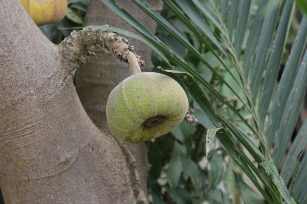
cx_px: 154
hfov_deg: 27.0
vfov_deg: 18.2
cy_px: 102
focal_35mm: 75
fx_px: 639
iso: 1250
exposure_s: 1/250
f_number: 8
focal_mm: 50
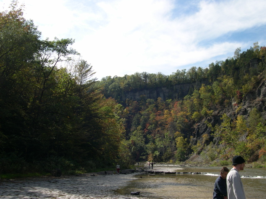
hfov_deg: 49.0
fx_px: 292
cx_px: 133
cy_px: 100
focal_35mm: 38
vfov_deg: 37.7
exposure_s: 1/161
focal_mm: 8
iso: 100
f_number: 7.6
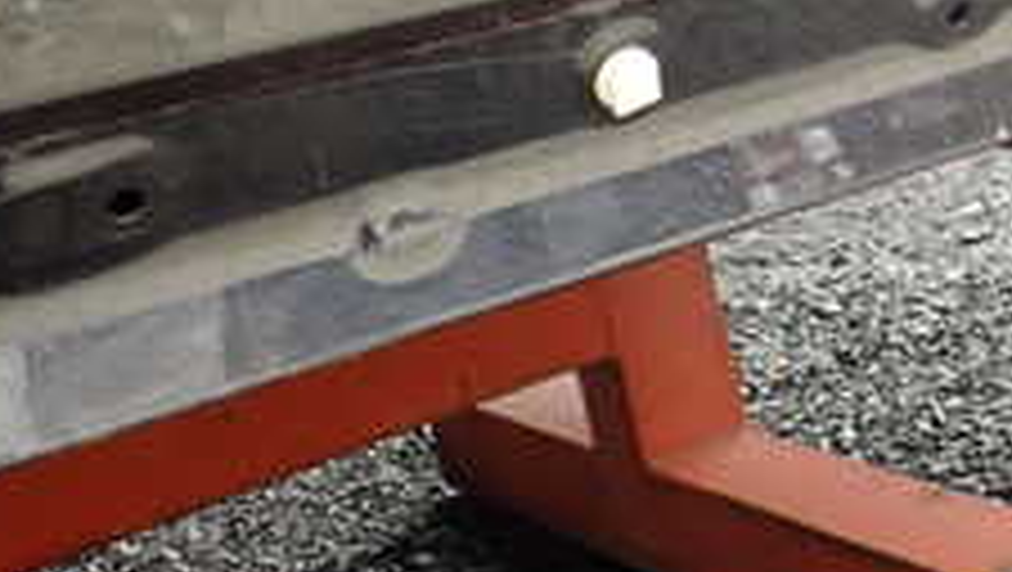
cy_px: -77
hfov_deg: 23.2
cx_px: 1070
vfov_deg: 13.6
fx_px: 2337
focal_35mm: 87
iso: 100
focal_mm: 5.4
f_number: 2.3
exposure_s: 1/200
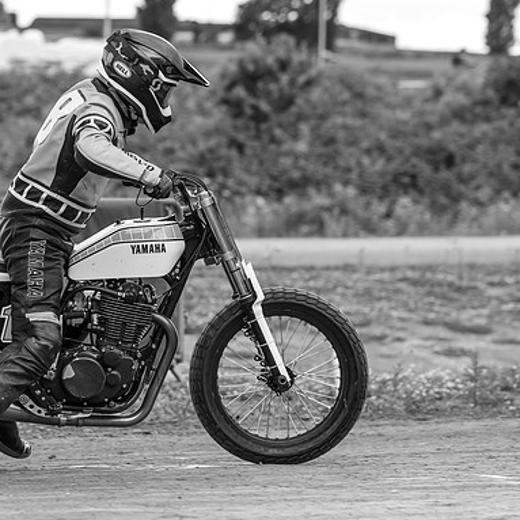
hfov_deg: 7.1
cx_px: 164
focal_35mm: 247
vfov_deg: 7.1
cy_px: 259
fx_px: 4198
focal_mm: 125
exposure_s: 1/250
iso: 100
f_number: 4
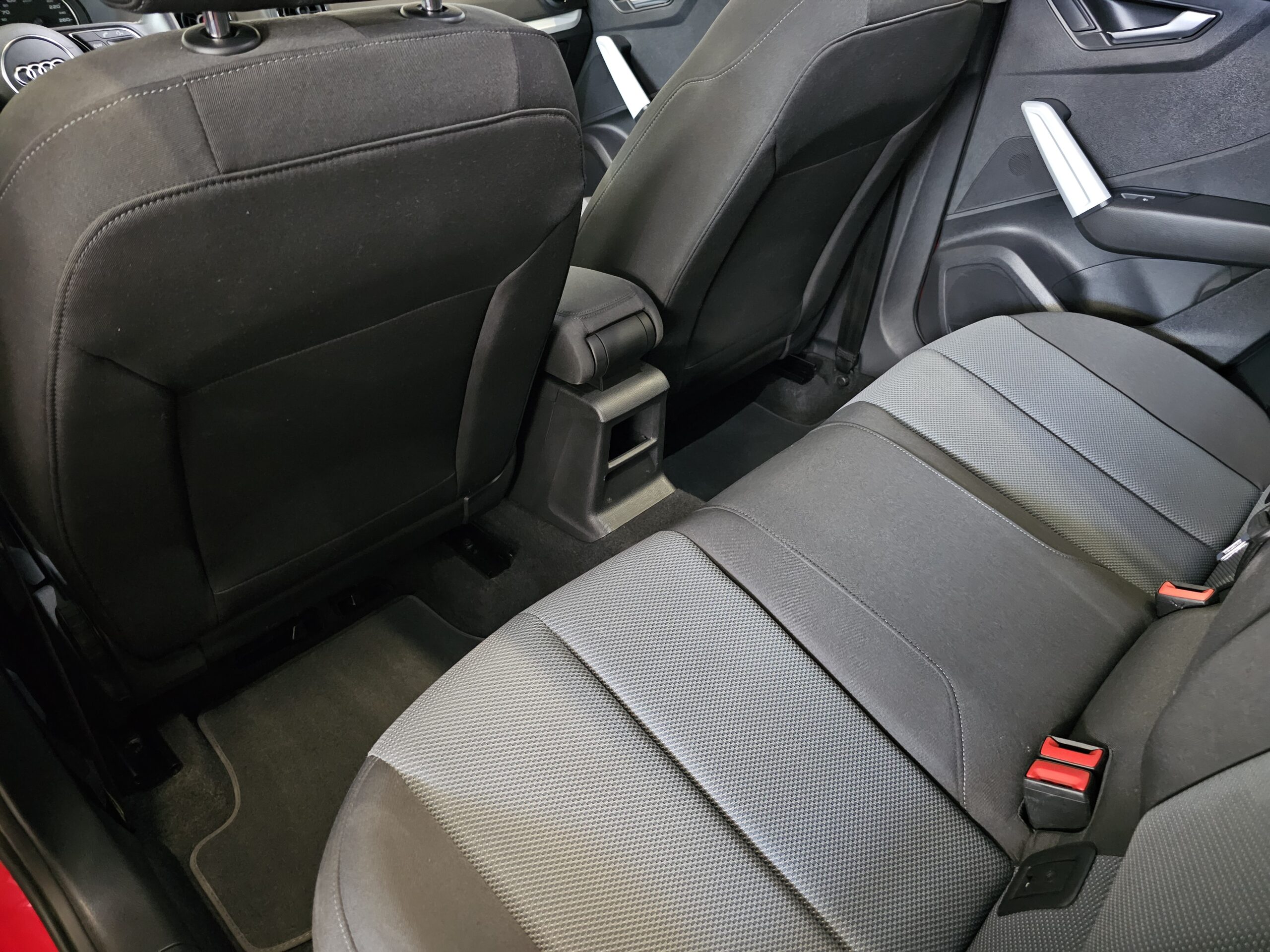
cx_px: 635
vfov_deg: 58.9
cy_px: 476
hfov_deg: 73.9
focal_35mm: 23
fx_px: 844
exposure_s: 1/25
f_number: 1.7
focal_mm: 6.3
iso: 1250
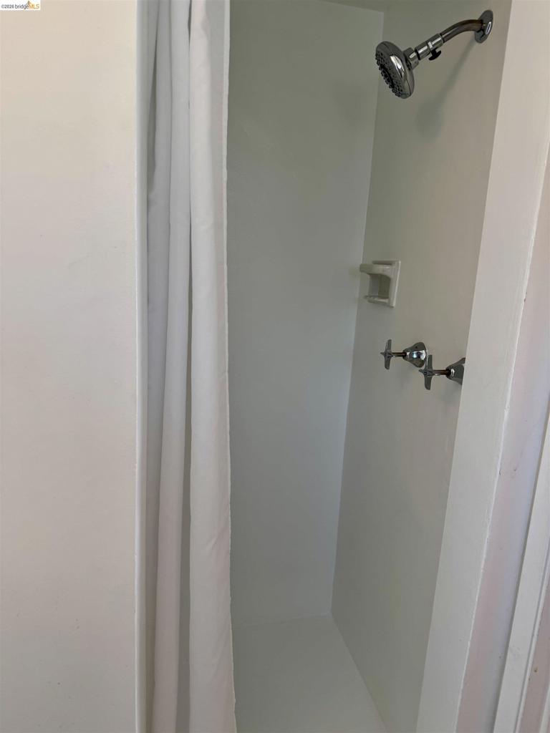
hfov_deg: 56.8
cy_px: 366
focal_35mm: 24
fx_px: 508
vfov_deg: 71.6
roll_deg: -3.5
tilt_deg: -10.9
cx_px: 275
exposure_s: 1/120
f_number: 1.78
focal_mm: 6.76
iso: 100
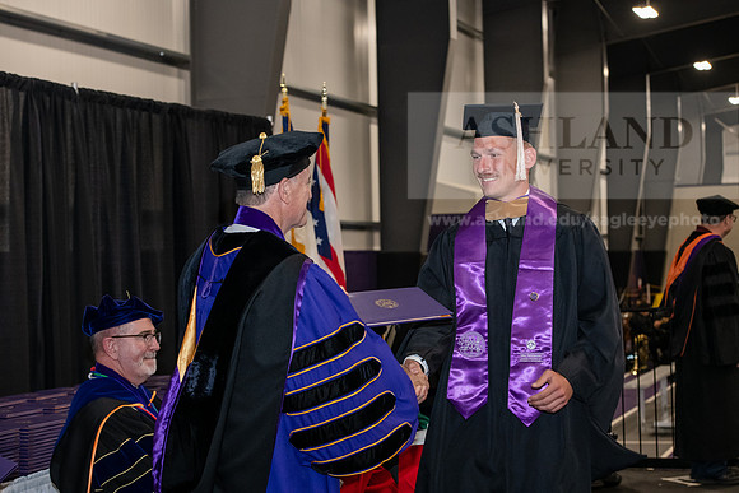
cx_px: 370
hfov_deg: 28.8
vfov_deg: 19.5
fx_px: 1437
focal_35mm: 70
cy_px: 246
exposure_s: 1/200
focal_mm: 70
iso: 2500
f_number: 5.6
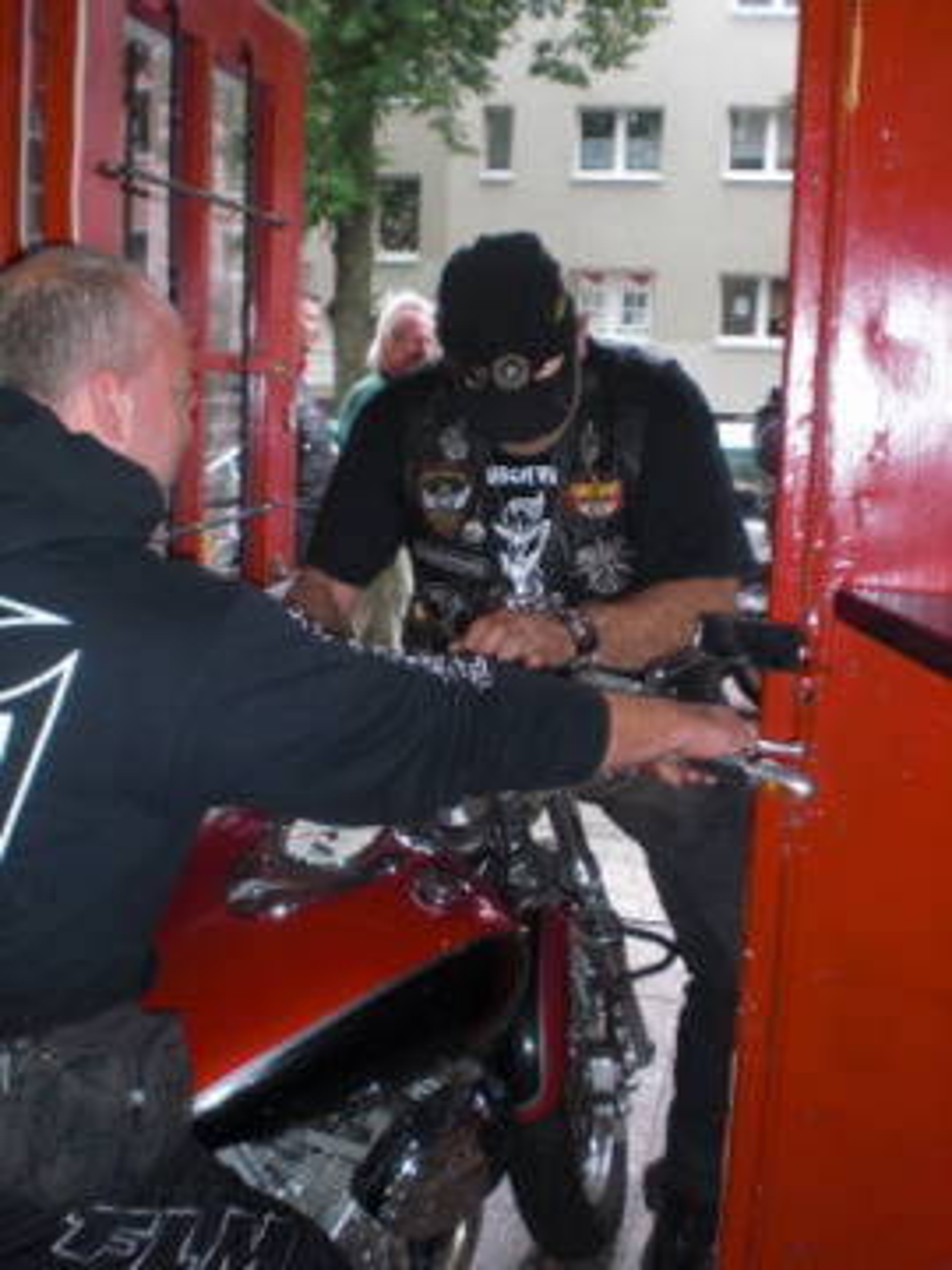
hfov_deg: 37.7
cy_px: 635
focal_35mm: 38
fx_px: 1393
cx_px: 476
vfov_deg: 49.0
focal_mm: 6.3
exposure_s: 1/30
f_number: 3.1
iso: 200
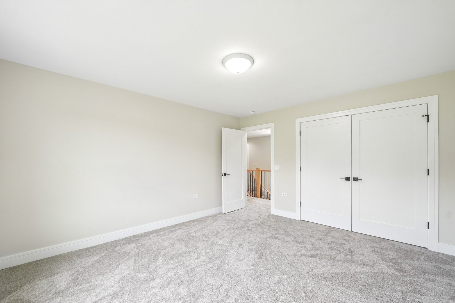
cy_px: 152
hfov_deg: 104.3
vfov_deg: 81.2
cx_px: 228
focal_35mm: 14
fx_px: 177
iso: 400
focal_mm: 14
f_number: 5.6
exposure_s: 1/125
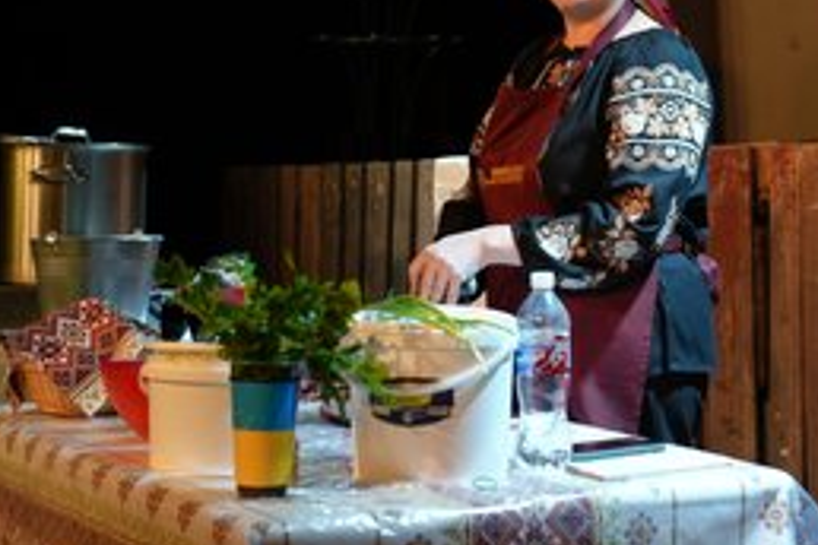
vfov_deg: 18.6
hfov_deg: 27.6
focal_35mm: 73
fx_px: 1659
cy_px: 151
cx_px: 523
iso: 1600
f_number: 4
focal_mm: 47
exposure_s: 1/160
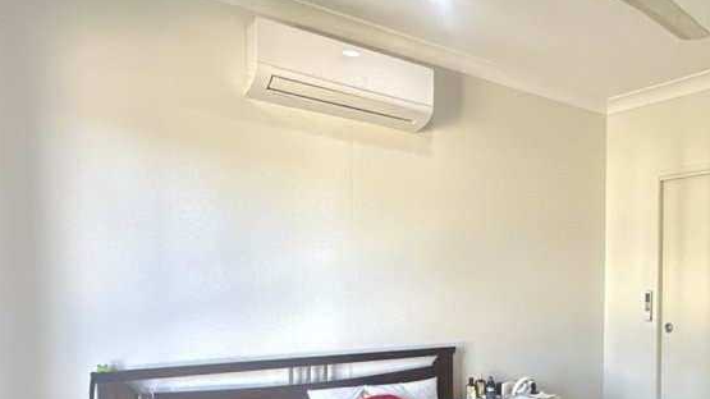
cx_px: 619
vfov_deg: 34.4
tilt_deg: -3.8
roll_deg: -0.8
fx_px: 621
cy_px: 325
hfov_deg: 53.2
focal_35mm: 33
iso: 320
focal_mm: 2.22
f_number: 2.2
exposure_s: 1/77
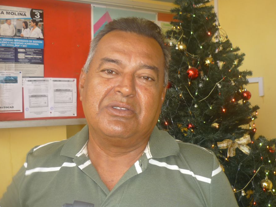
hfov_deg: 50.1
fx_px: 295
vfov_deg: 38.6
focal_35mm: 37
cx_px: 147
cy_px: 97
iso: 100
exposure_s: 1/30
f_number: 2.8
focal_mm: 5.5
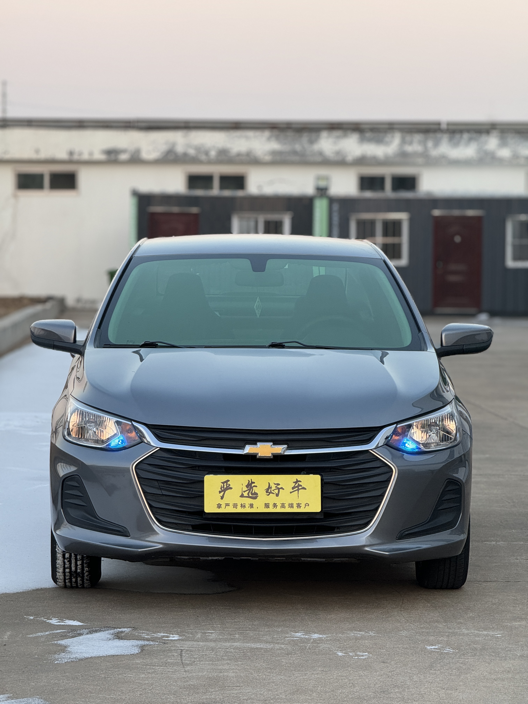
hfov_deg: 12.3
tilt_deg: -2.0
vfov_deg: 16.4
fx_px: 2440
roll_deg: -0.5
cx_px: 264
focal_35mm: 120
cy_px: 352
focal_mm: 15.66
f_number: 2.8
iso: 160
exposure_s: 1/99
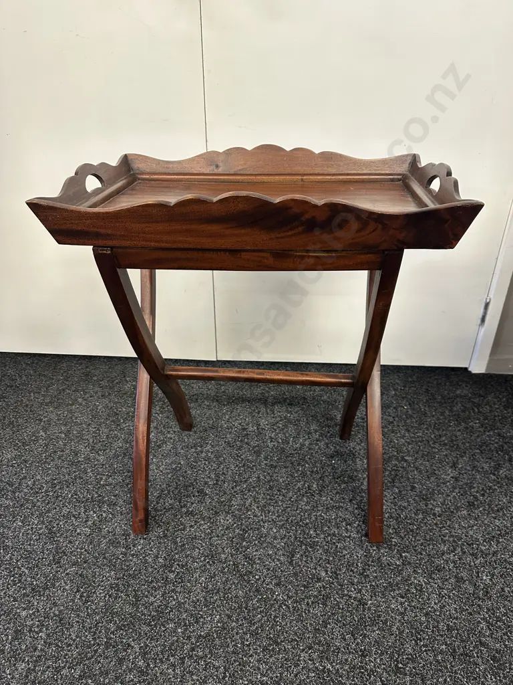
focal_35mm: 24
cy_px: 342
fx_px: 474
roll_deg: -1.1
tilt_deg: -31.5
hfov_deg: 56.8
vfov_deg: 71.6
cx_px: 256
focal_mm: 6.86
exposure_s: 1/50
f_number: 1.78
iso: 200
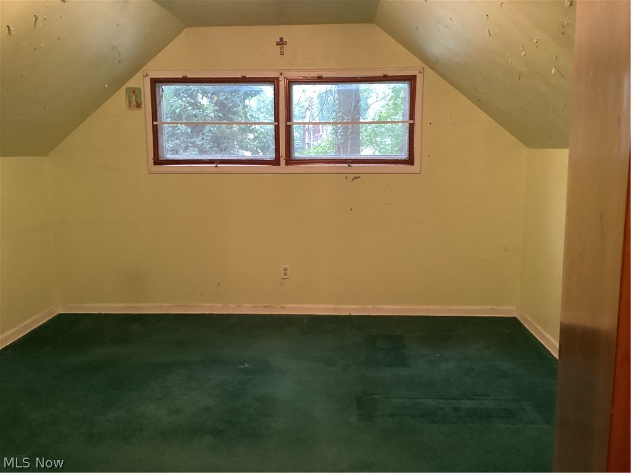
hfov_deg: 58.4
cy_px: 236
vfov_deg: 45.4
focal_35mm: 31
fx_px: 565
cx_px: 316
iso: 320
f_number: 2.4
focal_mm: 3.3
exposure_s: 1/40
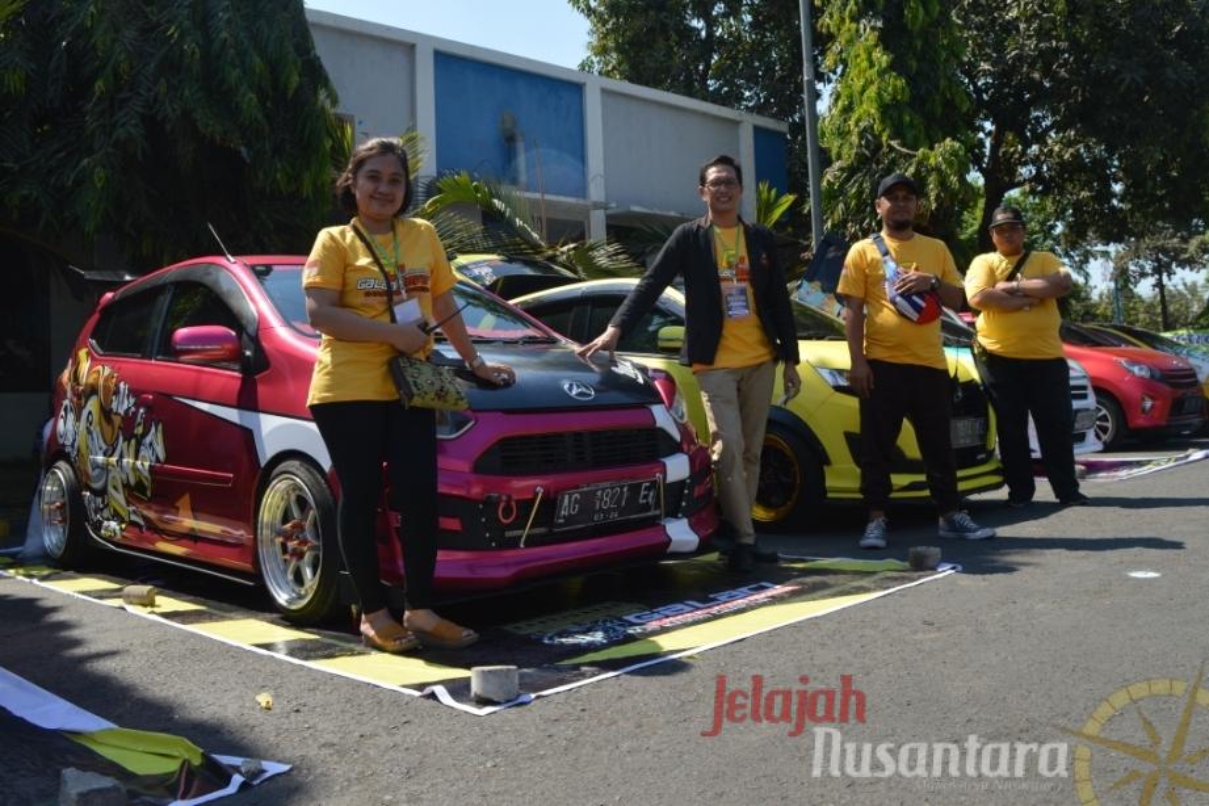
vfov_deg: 47.9
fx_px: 907
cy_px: 403
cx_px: 604
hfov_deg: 67.4
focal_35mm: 27
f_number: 8
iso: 100
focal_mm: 18
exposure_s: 1/250
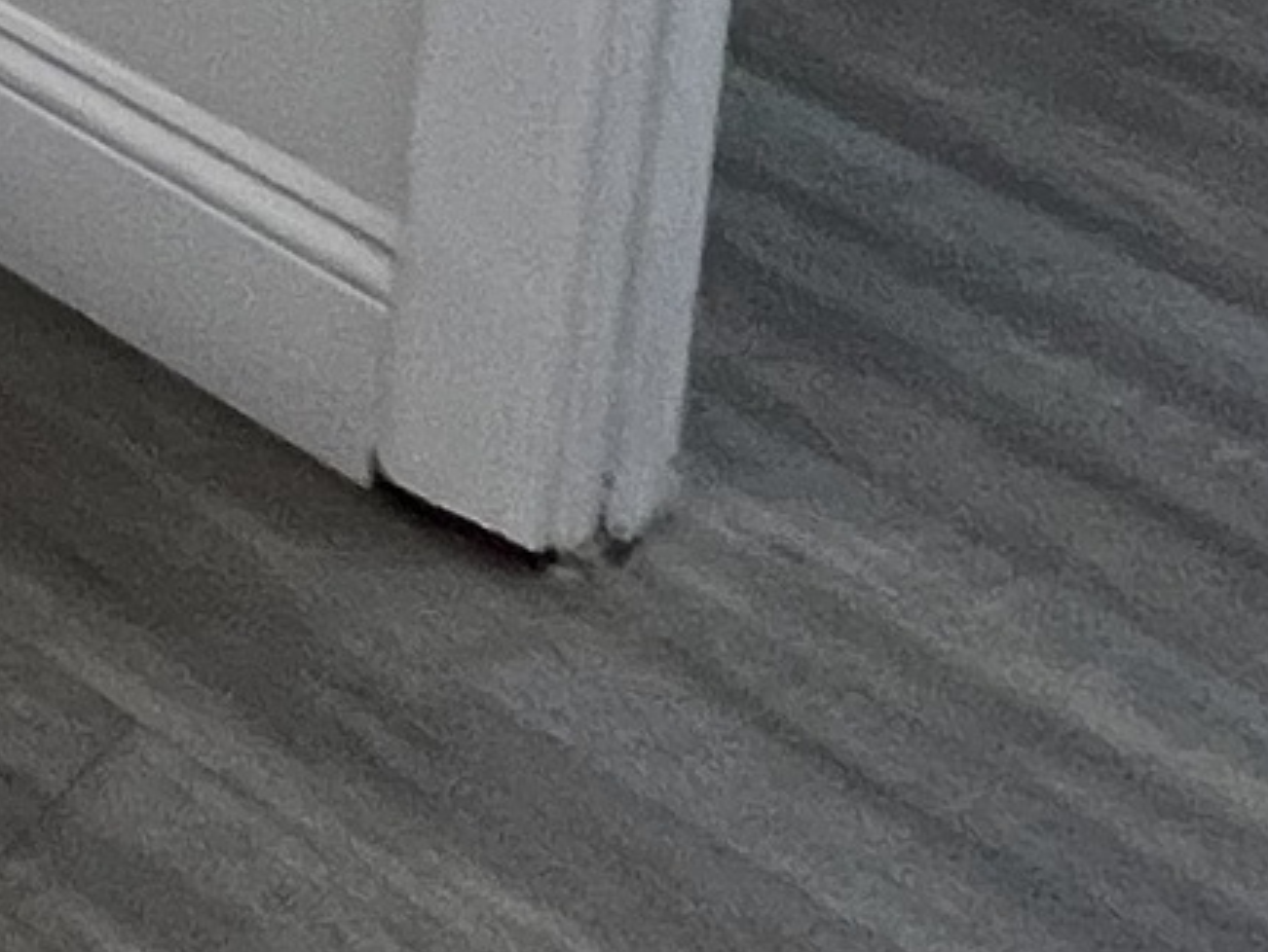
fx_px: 3372
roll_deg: -1.0
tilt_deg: -7.9
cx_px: -2510
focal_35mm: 92
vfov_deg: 10.2
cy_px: -2120
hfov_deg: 11.6
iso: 200
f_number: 1.8
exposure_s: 1/120
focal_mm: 1.57
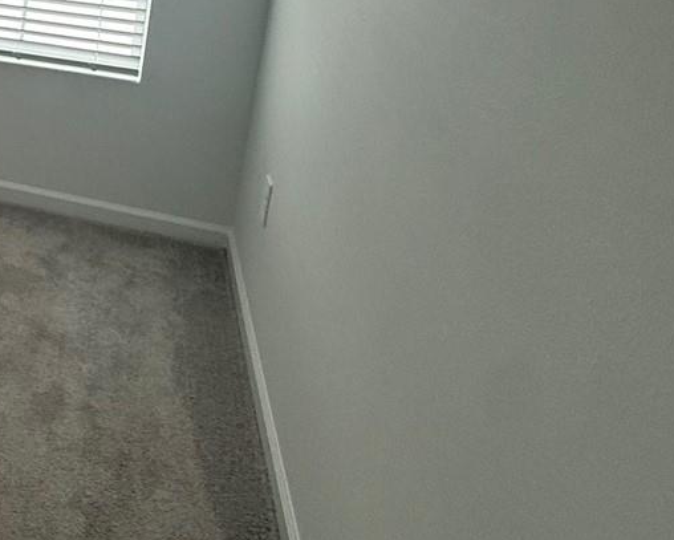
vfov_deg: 31.8
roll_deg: -1.9
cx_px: -252
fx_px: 858
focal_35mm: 43
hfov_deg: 30.8
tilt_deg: -10.6
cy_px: -19
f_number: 2.2
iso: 125
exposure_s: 1/120
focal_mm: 2.22
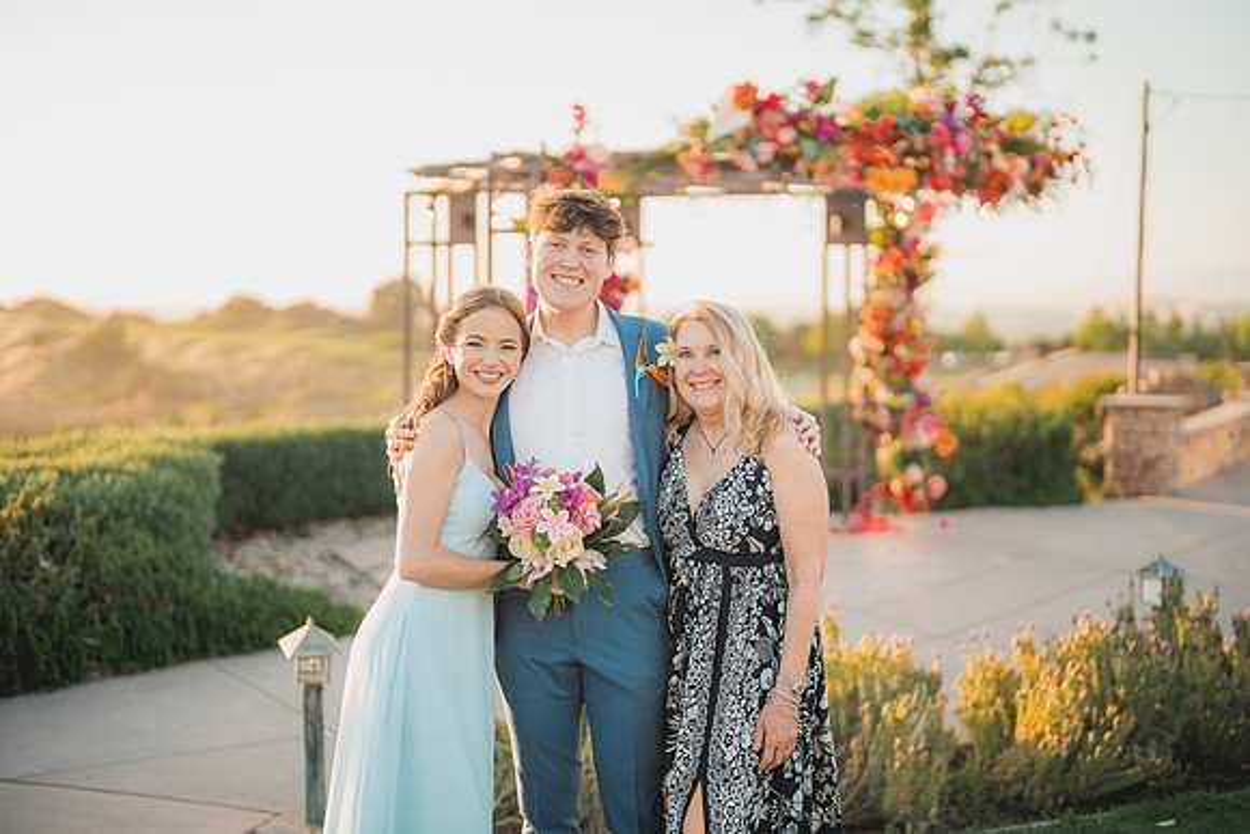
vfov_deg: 27.0
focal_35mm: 50
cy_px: 417
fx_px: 1736
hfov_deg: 39.6
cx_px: 625
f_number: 1.2
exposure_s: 1/2000
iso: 200
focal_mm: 50
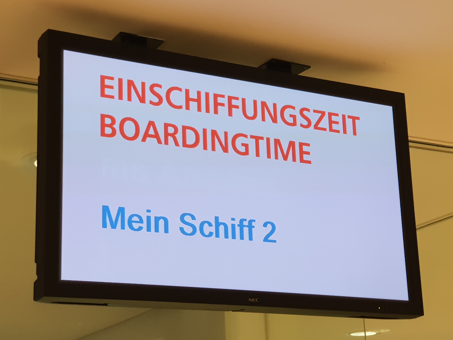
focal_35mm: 52
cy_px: 170
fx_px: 680
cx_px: 226
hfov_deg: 36.8
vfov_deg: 28.0
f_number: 2.4
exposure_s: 1/33
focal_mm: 6
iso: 200
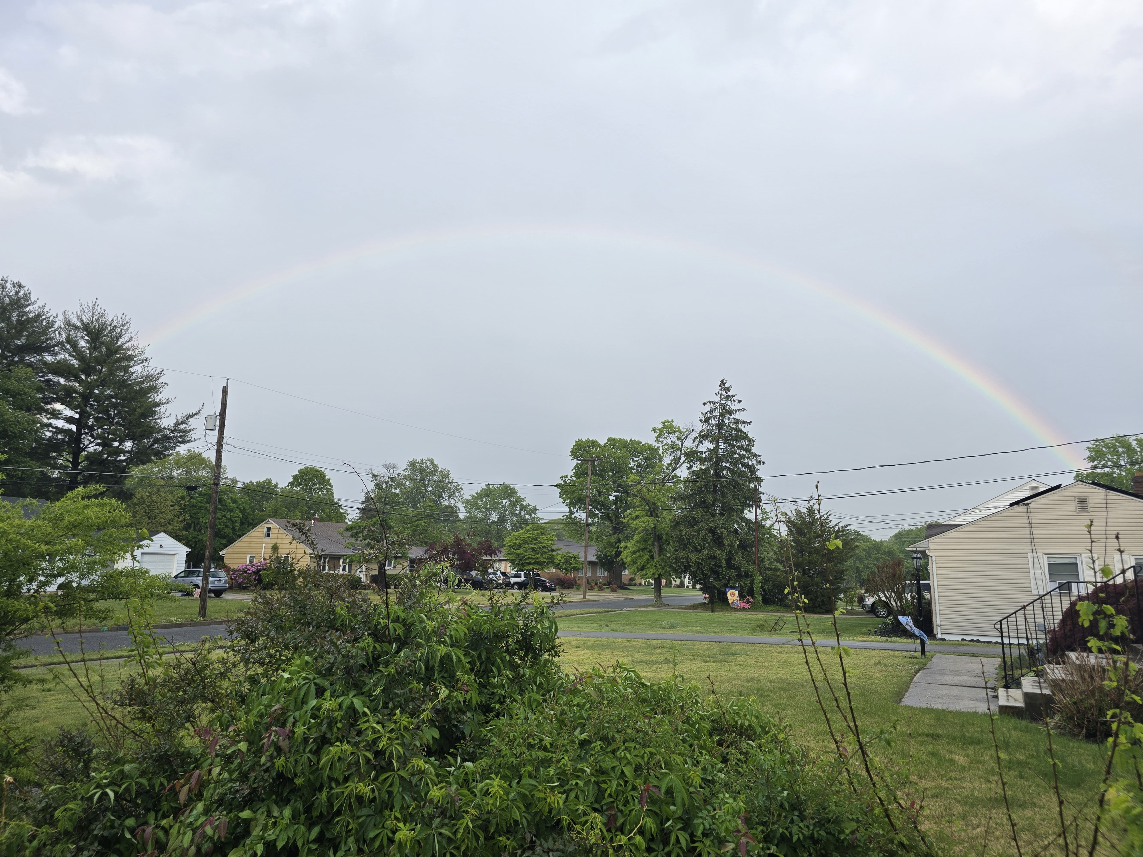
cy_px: 428
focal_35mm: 23
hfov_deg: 73.9
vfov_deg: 58.9
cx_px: 572
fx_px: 759
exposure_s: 1/295
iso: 12
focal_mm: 6.3
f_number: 1.7
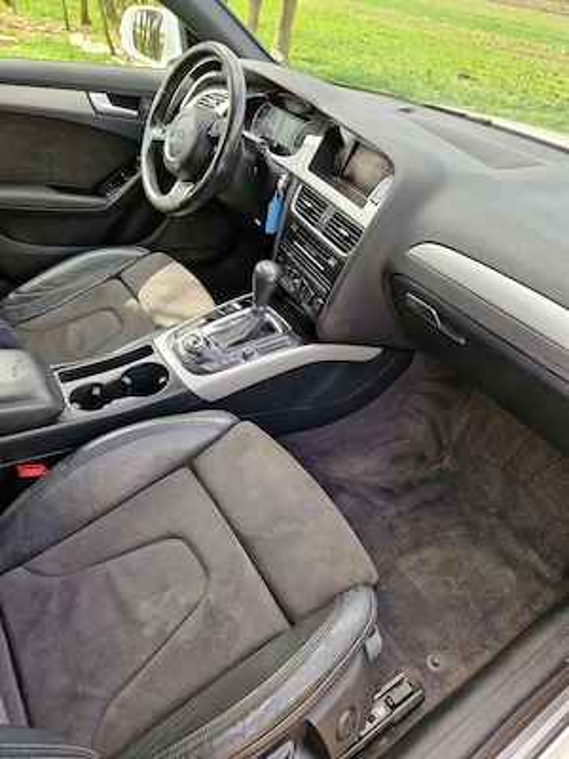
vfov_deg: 73.9
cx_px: 284
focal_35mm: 23
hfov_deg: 58.9
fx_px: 504
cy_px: 380
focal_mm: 5.4
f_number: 1.8
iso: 50
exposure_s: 1/182
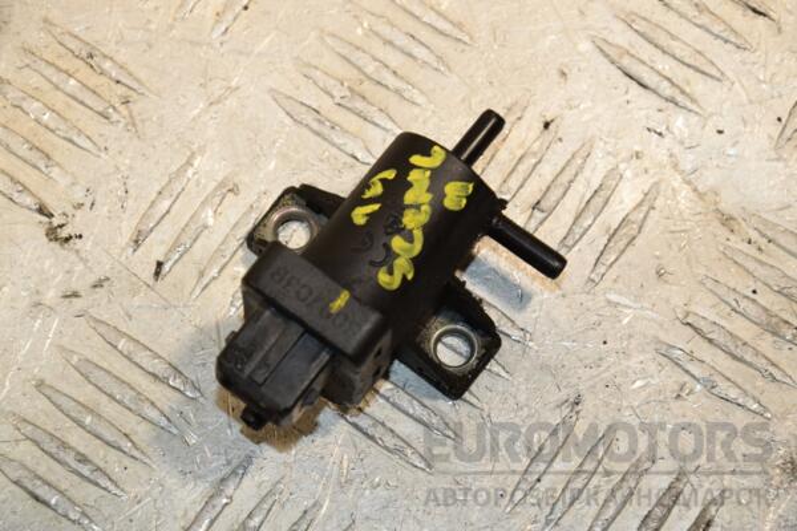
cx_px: 398
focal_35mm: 158
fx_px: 3487
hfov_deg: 13.0
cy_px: 266
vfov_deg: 8.7
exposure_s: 1/200
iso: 800
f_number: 9
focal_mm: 105
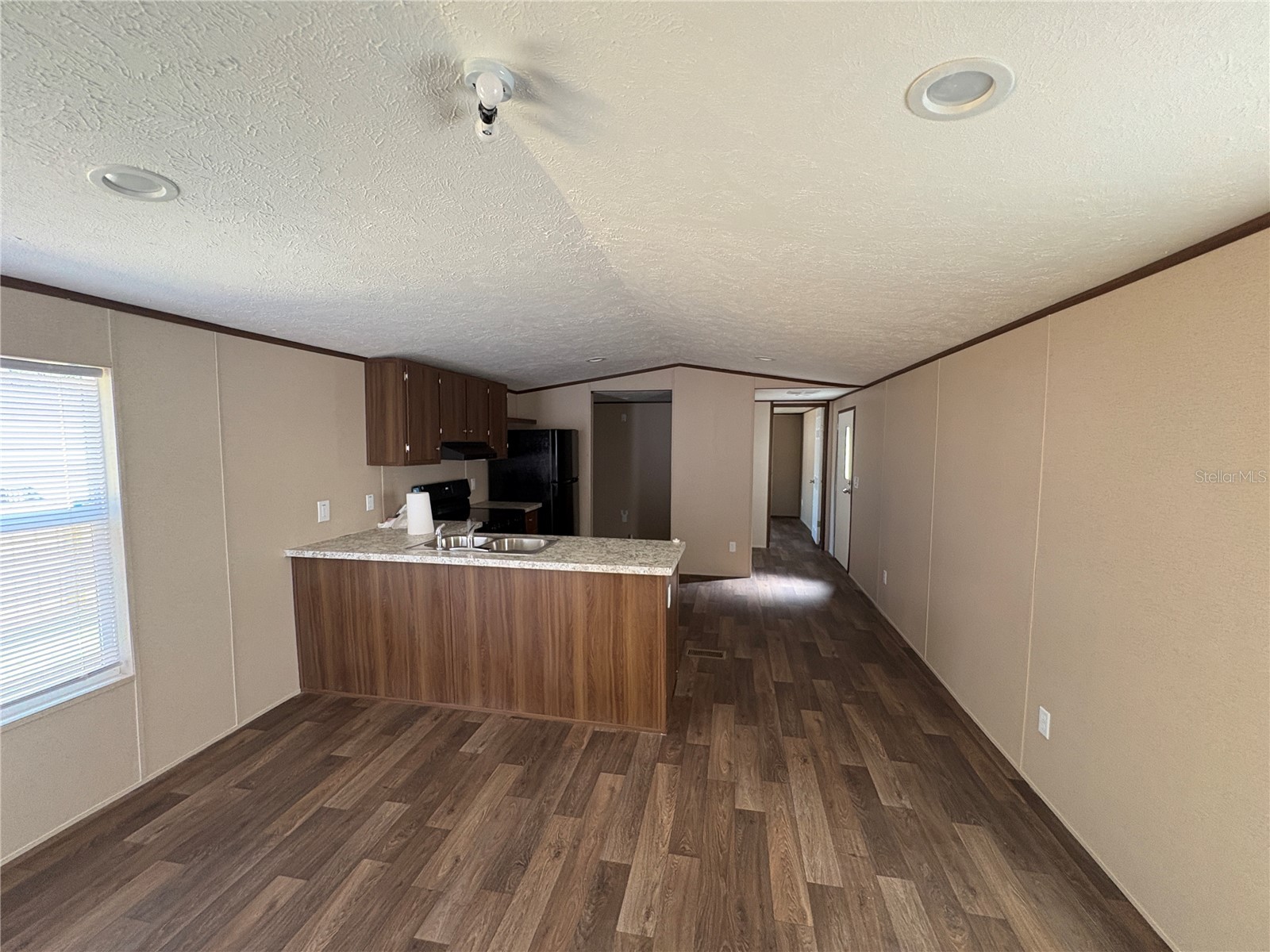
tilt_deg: -3.7
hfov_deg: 102.1
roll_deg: -1.1
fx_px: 514
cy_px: 476
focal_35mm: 14
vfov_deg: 85.7
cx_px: 635
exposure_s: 1/60
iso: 250
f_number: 2.2
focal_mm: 2.22
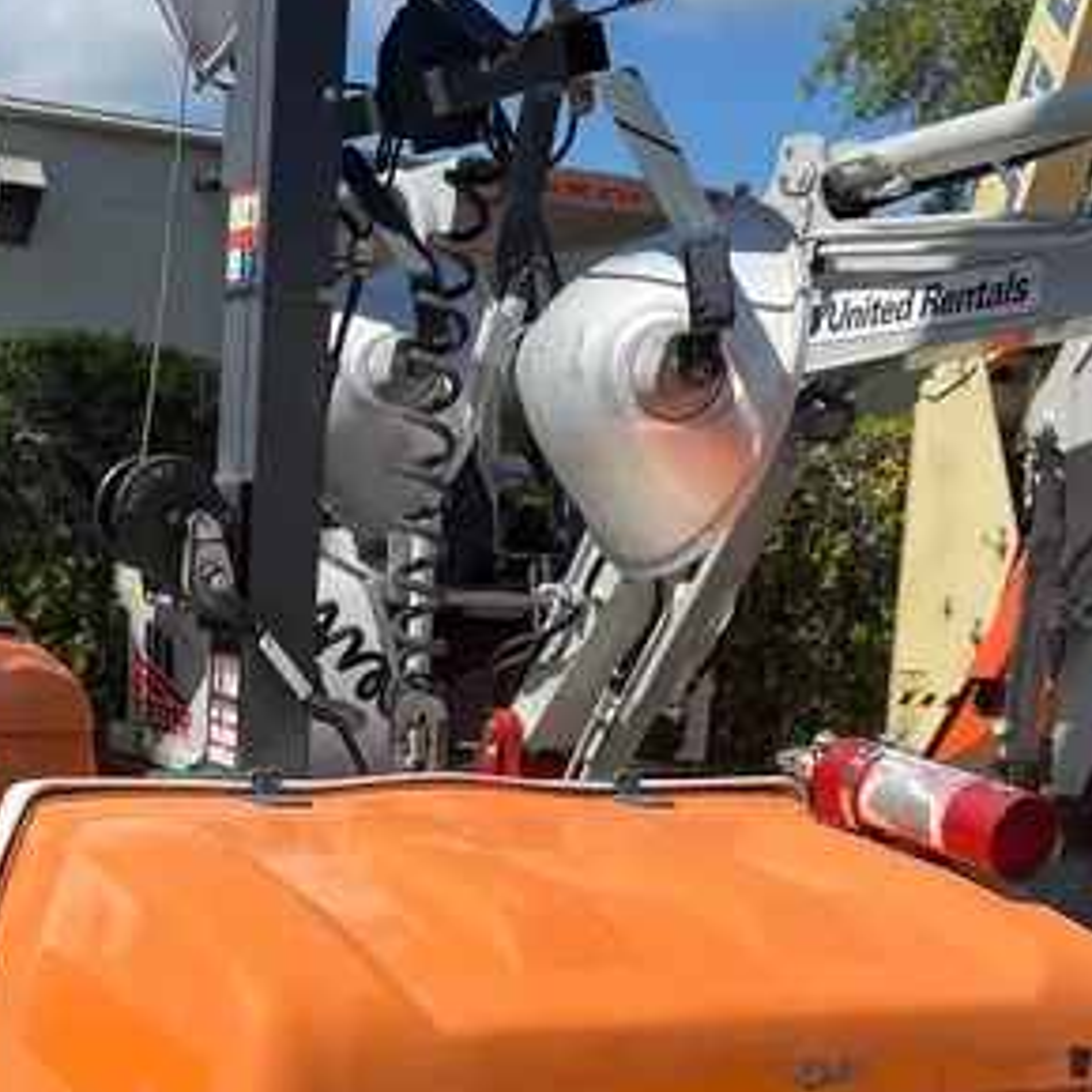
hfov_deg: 29.4
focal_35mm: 58
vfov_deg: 28.6
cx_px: 384
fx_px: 2070
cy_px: 939
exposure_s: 1/3413
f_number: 1.6
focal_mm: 5.1
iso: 50
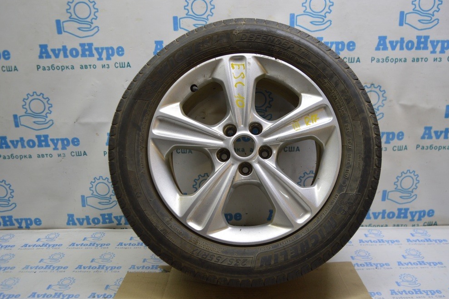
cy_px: 153
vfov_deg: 42.3
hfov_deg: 60.3
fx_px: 386
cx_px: 225
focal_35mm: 31
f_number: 4
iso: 400
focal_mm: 20
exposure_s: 1/60
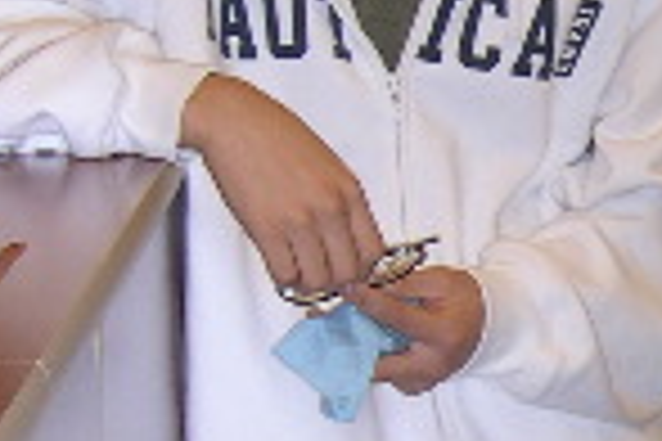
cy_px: 392
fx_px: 3163
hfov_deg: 11.5
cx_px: 932
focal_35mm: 172
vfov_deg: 8.0
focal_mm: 8
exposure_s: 1/60
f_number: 2.8
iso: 100
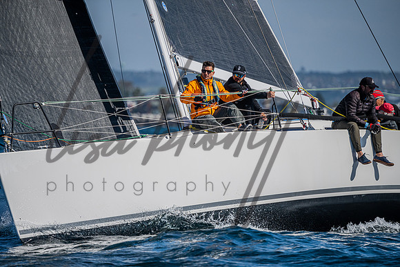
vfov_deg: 3.4
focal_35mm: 400
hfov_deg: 5.2
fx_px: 4445
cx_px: 200
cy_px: 134
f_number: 5.6
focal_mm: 400
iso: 400
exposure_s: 1/6400
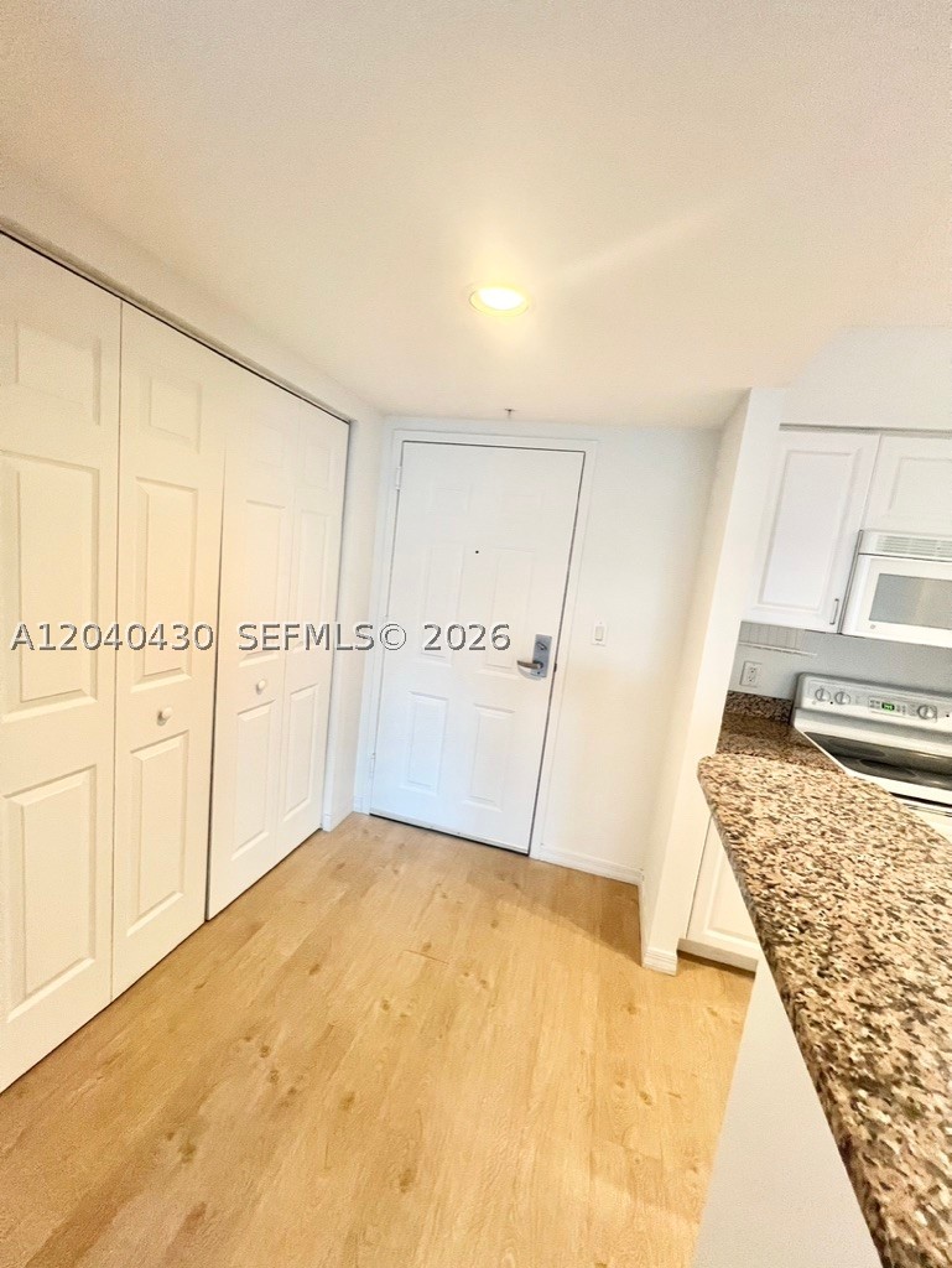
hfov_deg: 90.0
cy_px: 634
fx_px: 476
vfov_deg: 106.2
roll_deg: -6.0
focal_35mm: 13
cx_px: 476
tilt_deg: -7.6
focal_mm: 1.57
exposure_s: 1/60
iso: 400
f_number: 1.8
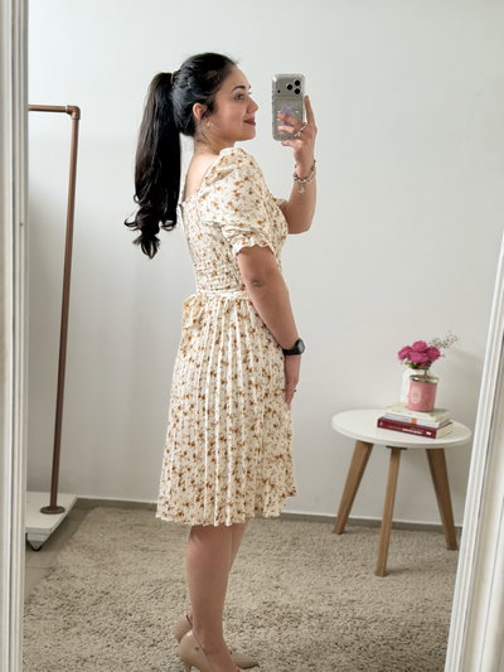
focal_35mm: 48
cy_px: 336
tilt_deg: -21.5
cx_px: 252
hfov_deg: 30.3
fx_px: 931
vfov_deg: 39.6
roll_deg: -3.7
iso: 80
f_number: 1.78
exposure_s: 1/121
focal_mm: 6.76
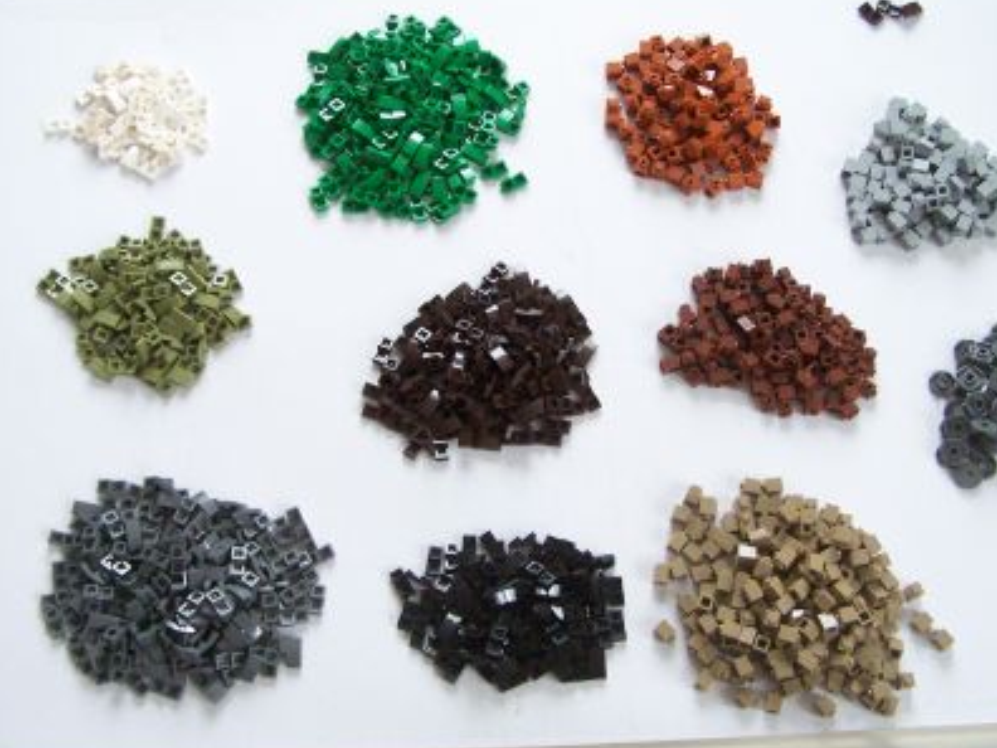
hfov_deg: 39.6
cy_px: 356
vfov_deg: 30.3
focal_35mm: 48
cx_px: 524
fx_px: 1382
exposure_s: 1/10
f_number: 3.6
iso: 400
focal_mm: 6.3
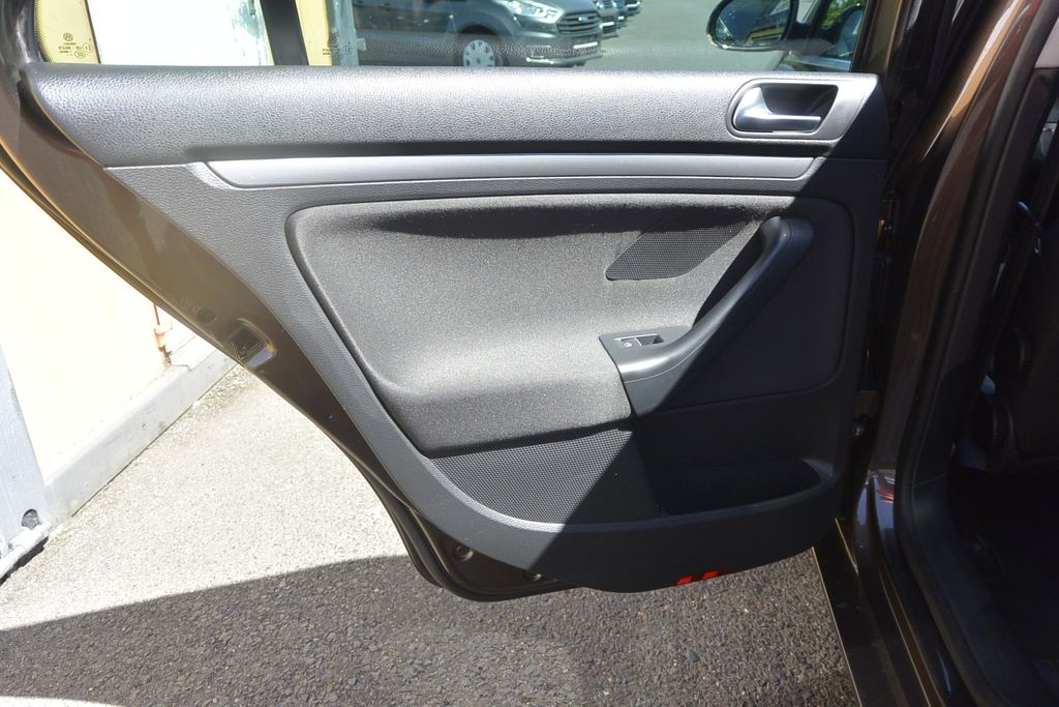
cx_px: 530
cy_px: 354
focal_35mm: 28
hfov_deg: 65.5
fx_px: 824
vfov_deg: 46.4
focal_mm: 10.7
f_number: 3.5
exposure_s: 1/400
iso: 160
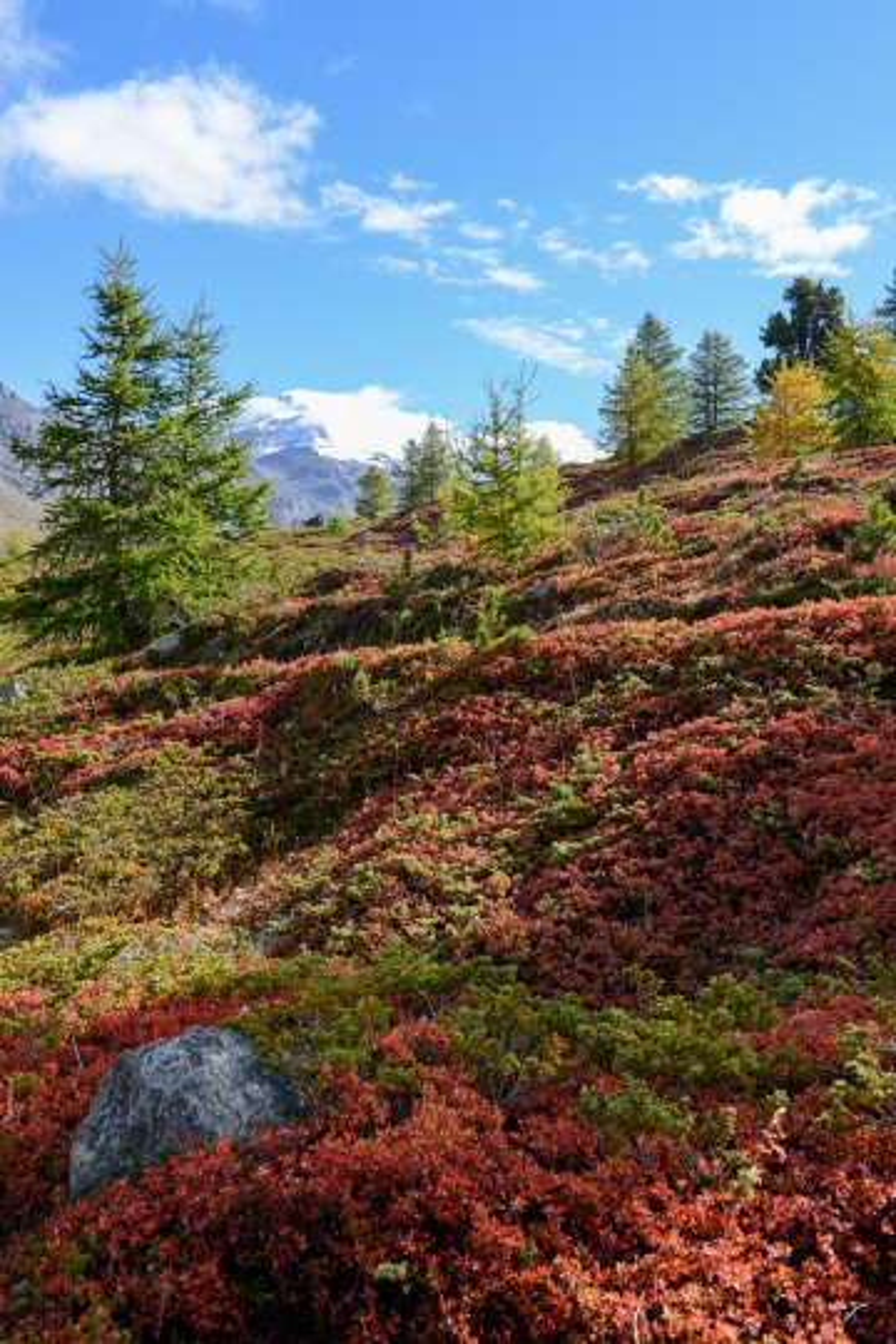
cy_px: 672
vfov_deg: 53.1
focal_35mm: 36
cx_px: 448
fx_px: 1344
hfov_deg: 36.9
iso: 400
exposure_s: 1/320
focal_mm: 36
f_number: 11
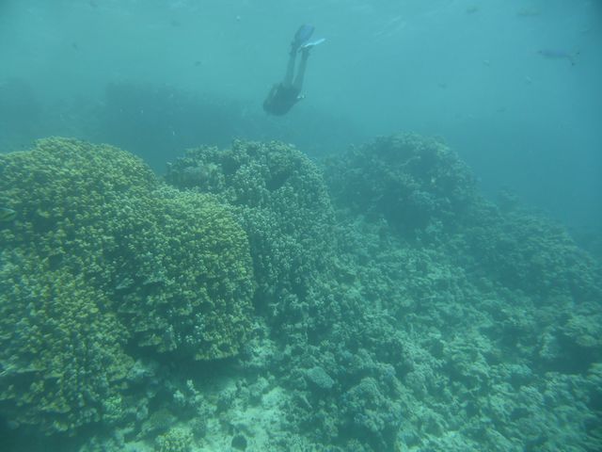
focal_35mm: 24
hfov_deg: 71.6
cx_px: 301
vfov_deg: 56.8
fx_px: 417
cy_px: 226
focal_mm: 4.3
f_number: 3.3
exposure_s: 1/250
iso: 100
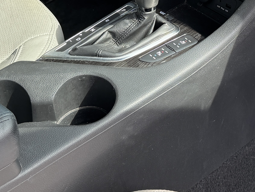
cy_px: -68
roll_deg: +1.9
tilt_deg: -31.7
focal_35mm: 81
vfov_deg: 17.0
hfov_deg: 23.9
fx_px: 597
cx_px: 189
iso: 80
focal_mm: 6.76
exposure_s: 1/491
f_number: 1.78
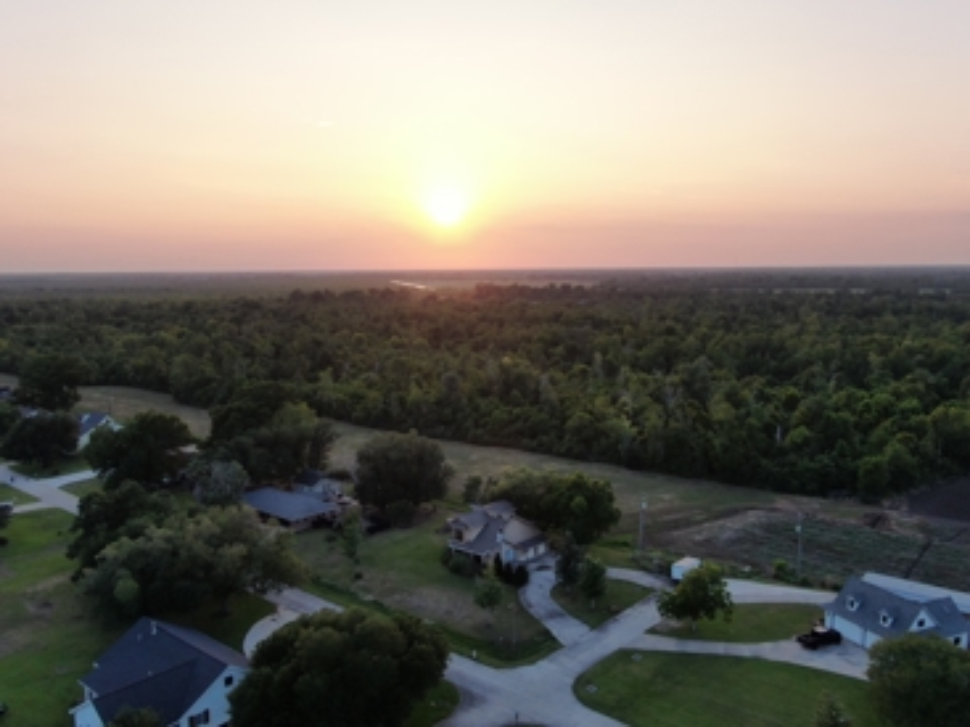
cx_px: 485
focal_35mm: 29
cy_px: 364
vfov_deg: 48.2
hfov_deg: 61.7
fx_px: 812
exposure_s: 1/400
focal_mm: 5.11
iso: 100
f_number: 3
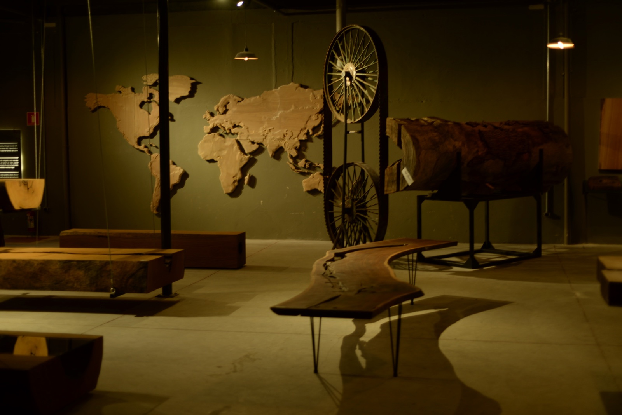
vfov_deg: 27.0
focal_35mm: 50
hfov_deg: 39.6
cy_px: 208
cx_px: 311
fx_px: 864
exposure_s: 1/25
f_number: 1.8
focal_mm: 50
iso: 100
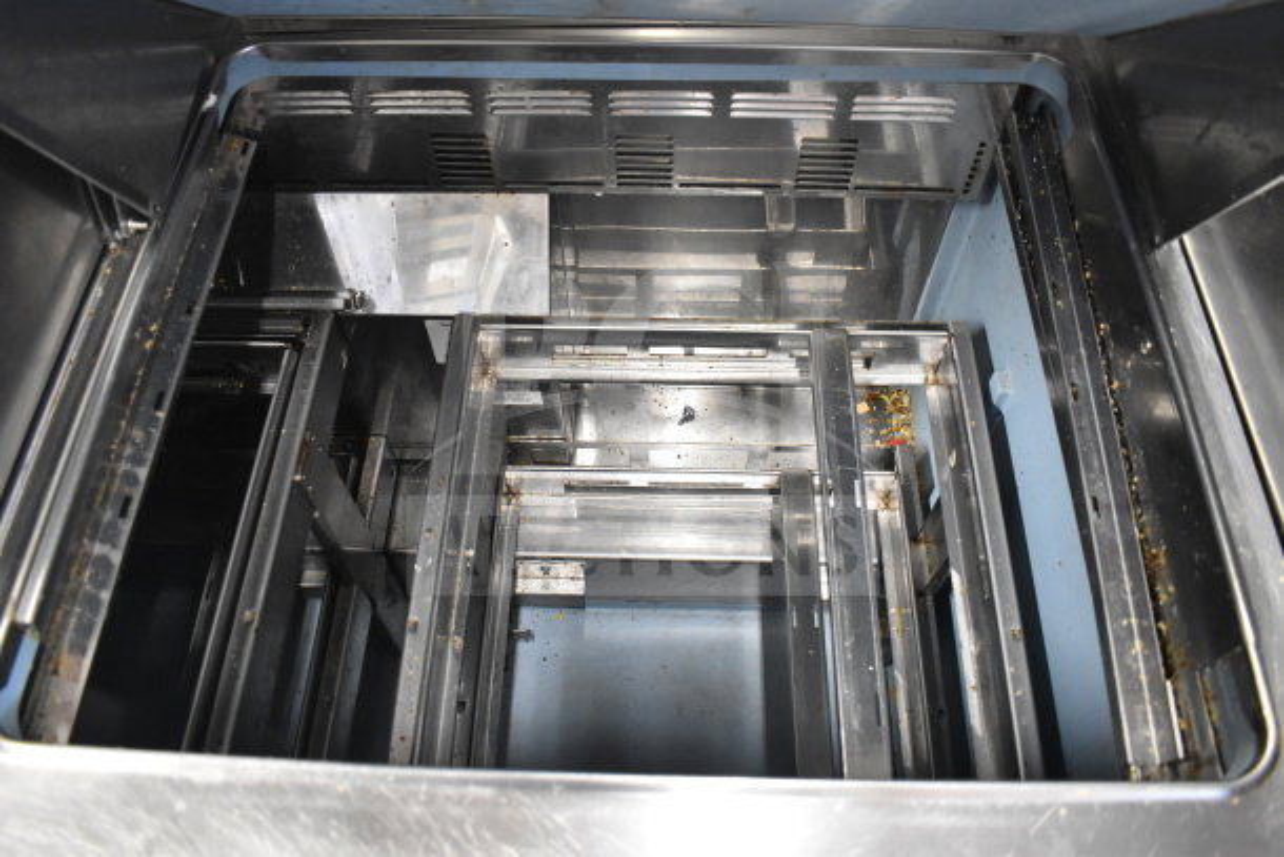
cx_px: 642
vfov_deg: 48.0
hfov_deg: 67.4
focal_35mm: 27
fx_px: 963
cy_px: 428
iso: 4000
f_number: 3.5
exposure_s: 1/30
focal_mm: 18
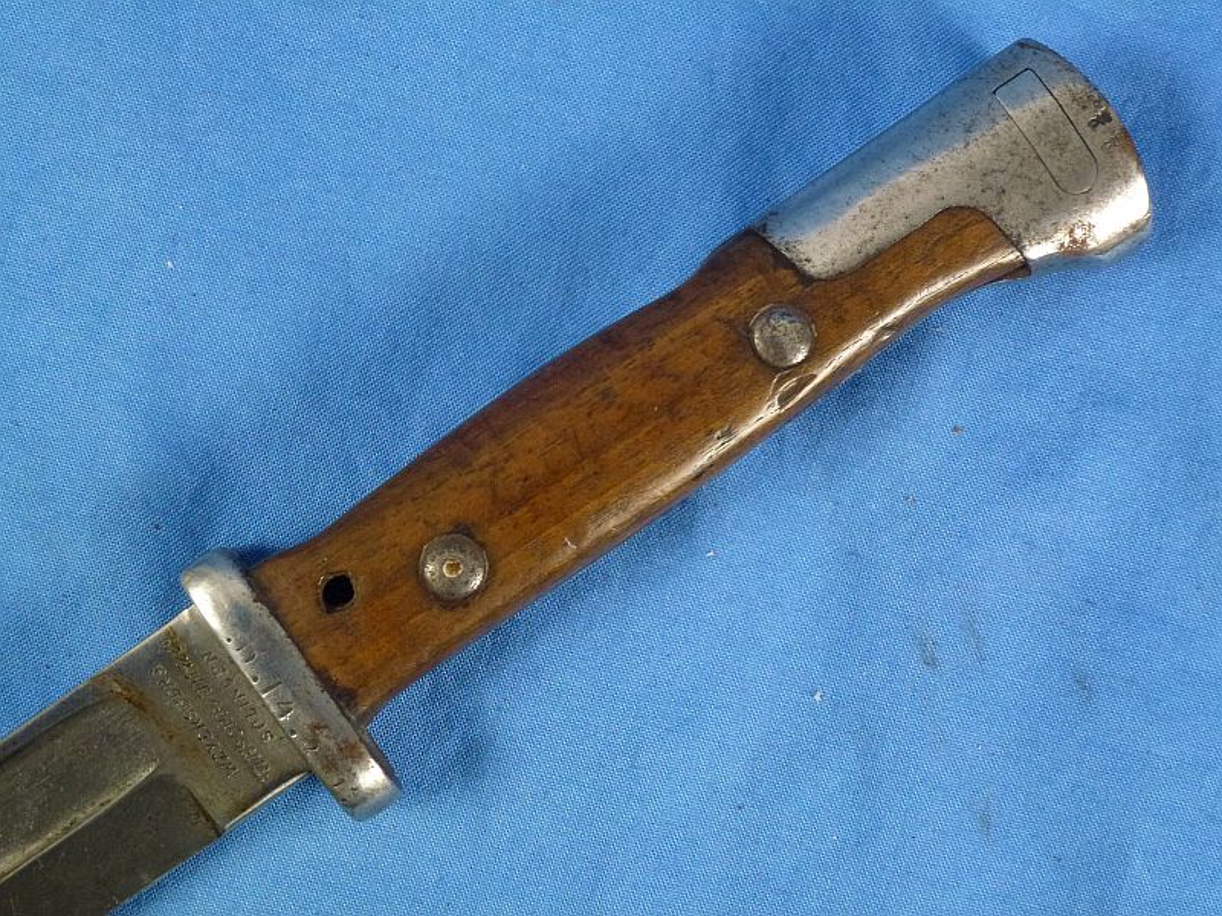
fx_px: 2295
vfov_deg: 22.6
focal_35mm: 65
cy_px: 458
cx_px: 611
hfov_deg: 29.8
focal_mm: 11.7
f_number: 4.6
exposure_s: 1/60
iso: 400
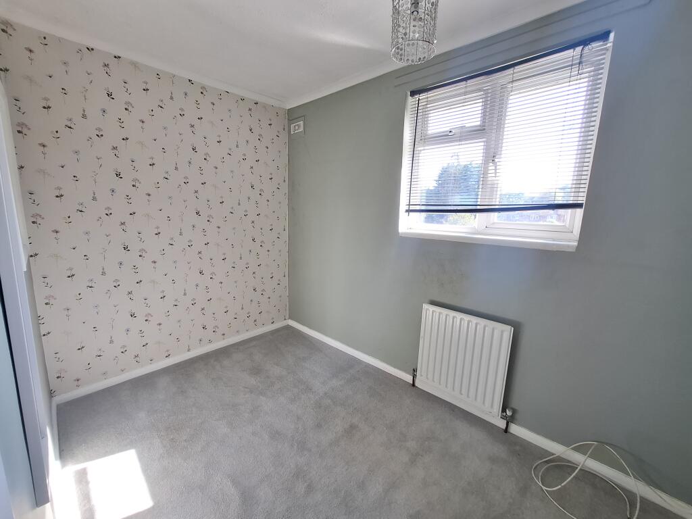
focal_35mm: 13
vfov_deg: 89.9
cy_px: 260
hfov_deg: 106.2
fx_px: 260
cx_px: 346
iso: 40
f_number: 2.2
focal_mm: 1.74
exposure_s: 1/50
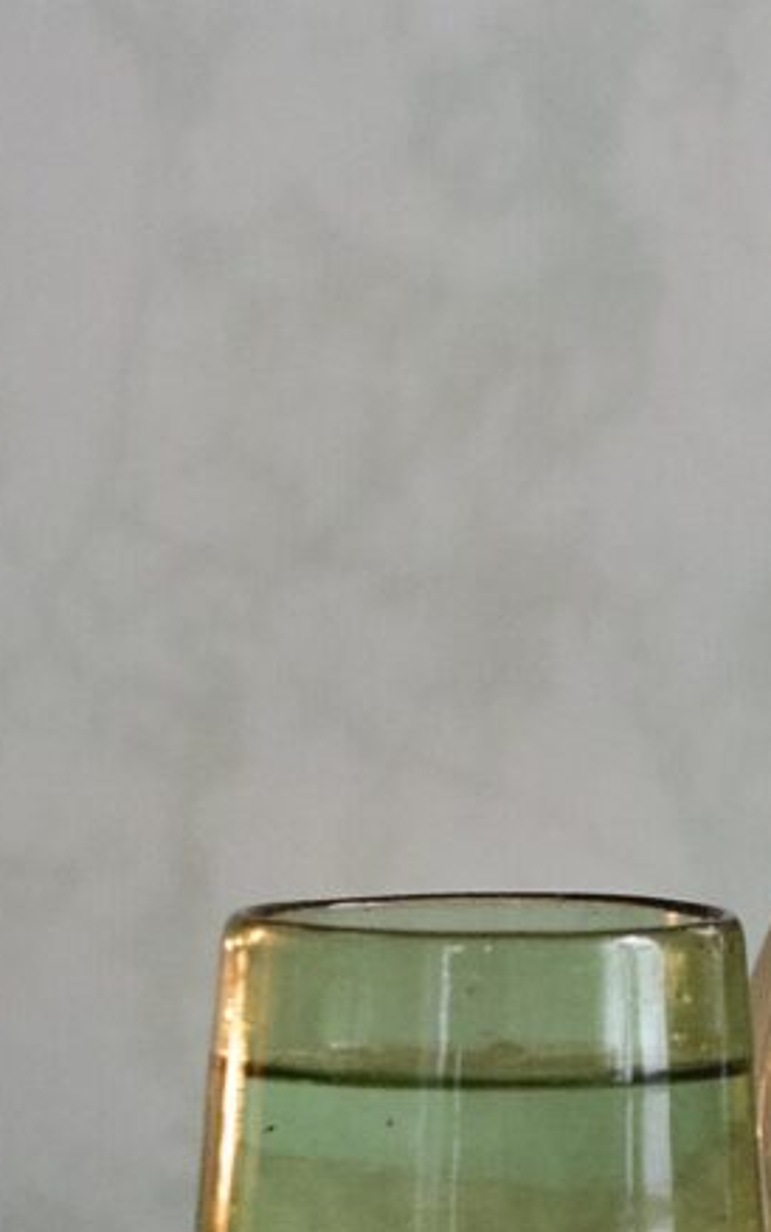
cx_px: 917
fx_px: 5443
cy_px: 830
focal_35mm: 162
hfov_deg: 8.0
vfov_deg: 12.9
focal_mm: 31
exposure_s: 1/60
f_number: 3.7
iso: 3200
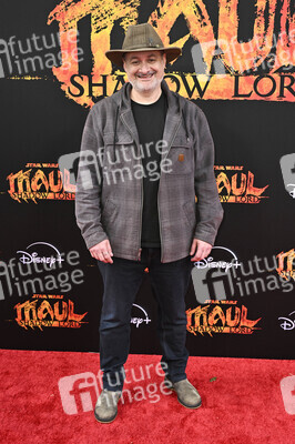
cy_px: 222
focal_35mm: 42
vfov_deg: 46.4
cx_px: 148
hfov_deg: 31.8
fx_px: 517
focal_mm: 42
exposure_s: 1/320
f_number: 6.3
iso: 800
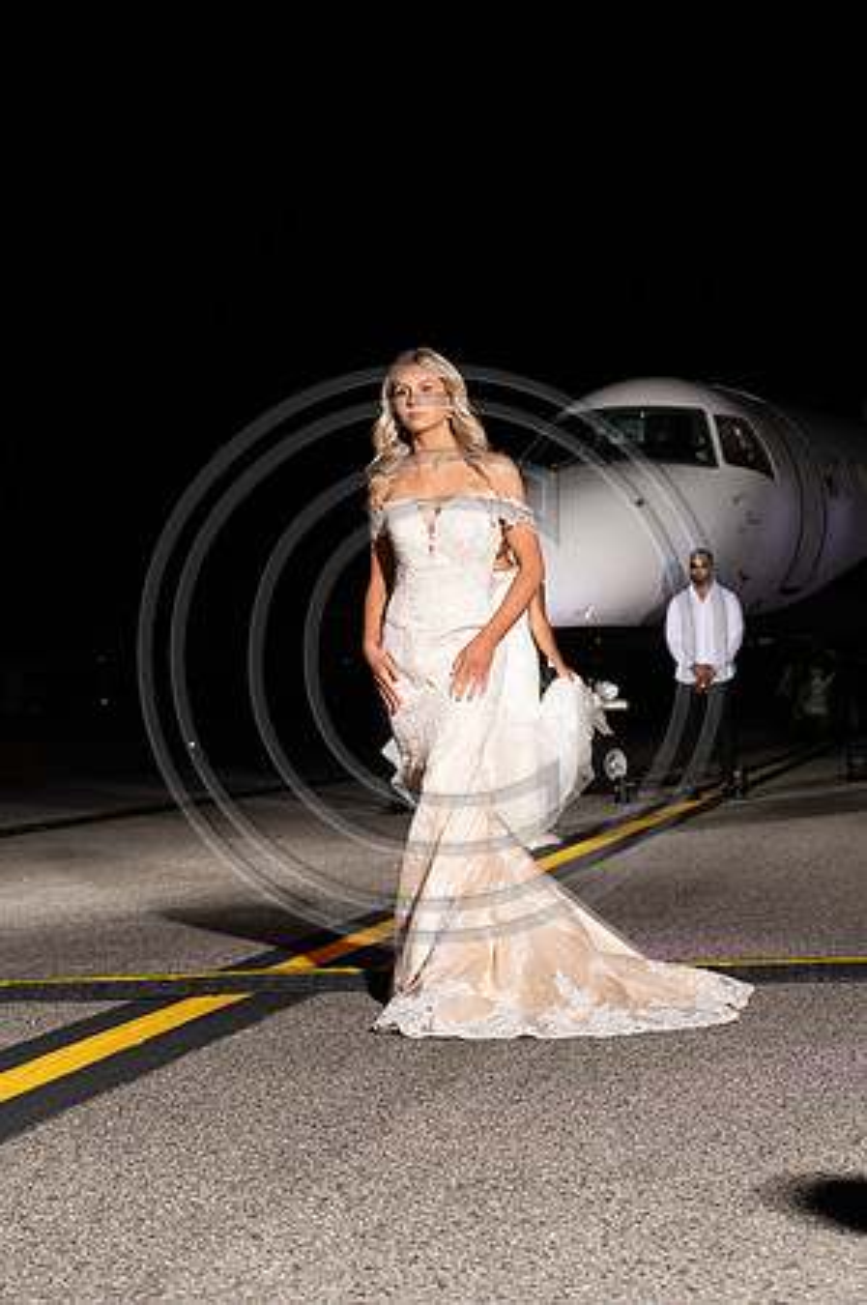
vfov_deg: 28.9
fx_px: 2534
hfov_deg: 19.4
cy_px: 652
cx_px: 434
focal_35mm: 70
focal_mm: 70
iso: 1000
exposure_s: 1/200
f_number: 6.3
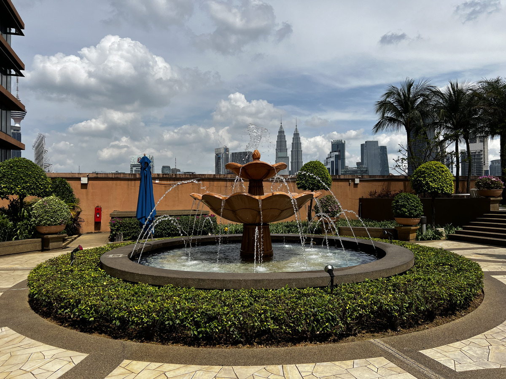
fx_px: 380
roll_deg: +0.7
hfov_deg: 67.3
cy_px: 190
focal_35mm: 26
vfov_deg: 53.1
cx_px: 253
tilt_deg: +1.3
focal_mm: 5.7
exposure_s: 1/6993
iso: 50
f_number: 1.5
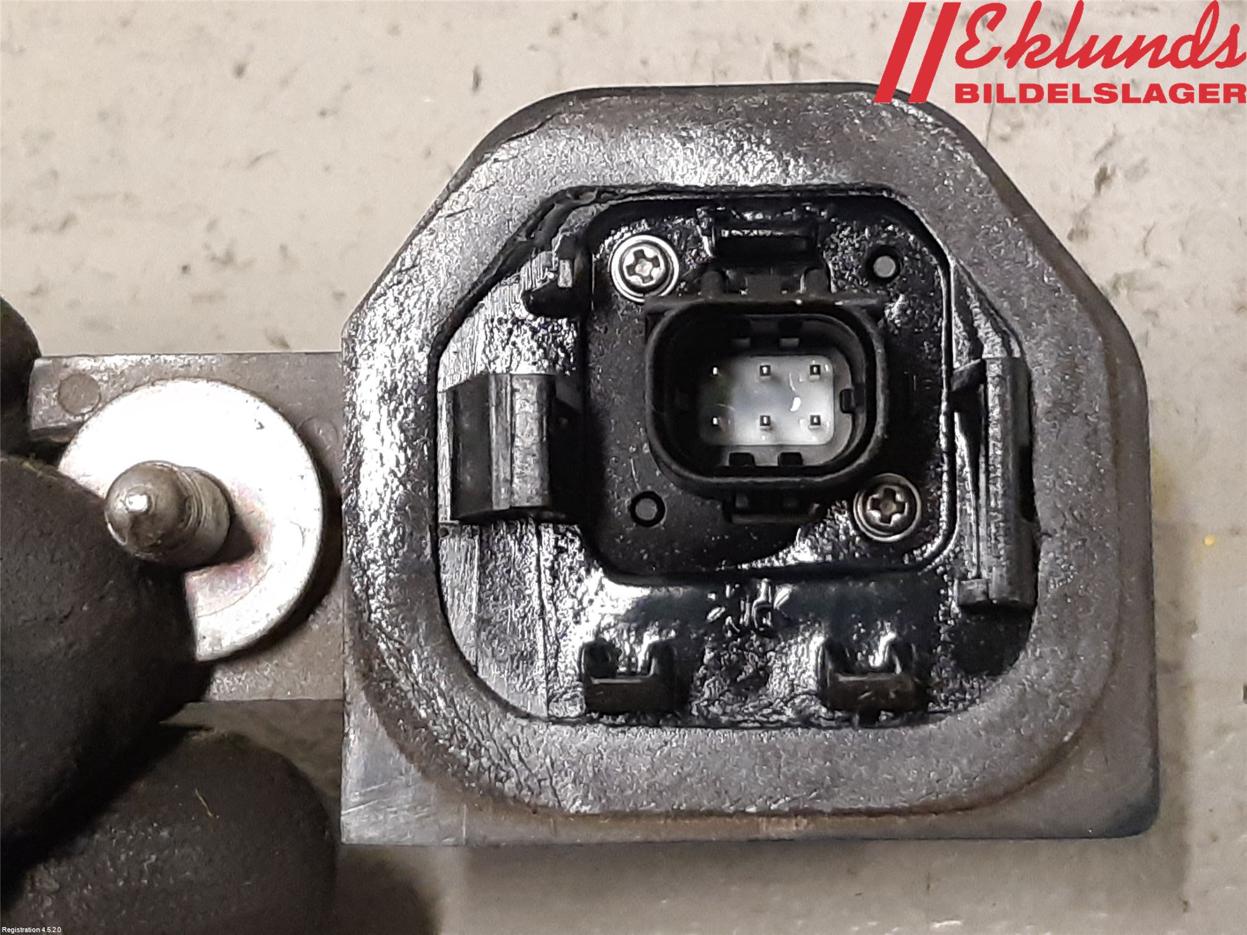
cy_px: 468
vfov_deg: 53.1
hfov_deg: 67.3
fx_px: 937
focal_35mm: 26
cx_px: 624
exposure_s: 1/50
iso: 250
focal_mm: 3.93
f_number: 1.7
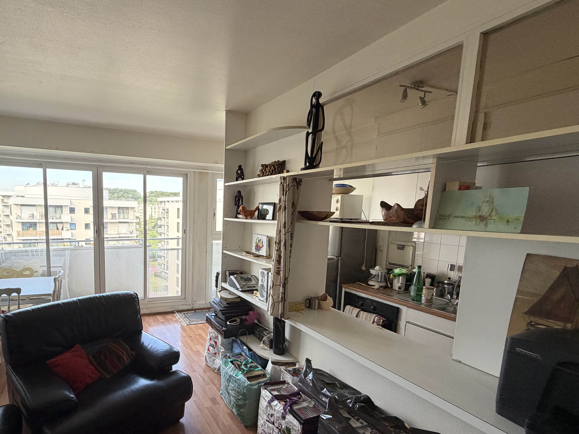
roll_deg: -1.1
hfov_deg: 82.6
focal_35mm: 19
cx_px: 208
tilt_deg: -6.7
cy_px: 253
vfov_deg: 68.2
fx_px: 318
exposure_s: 1/121
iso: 200
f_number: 2.2
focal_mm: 2.22
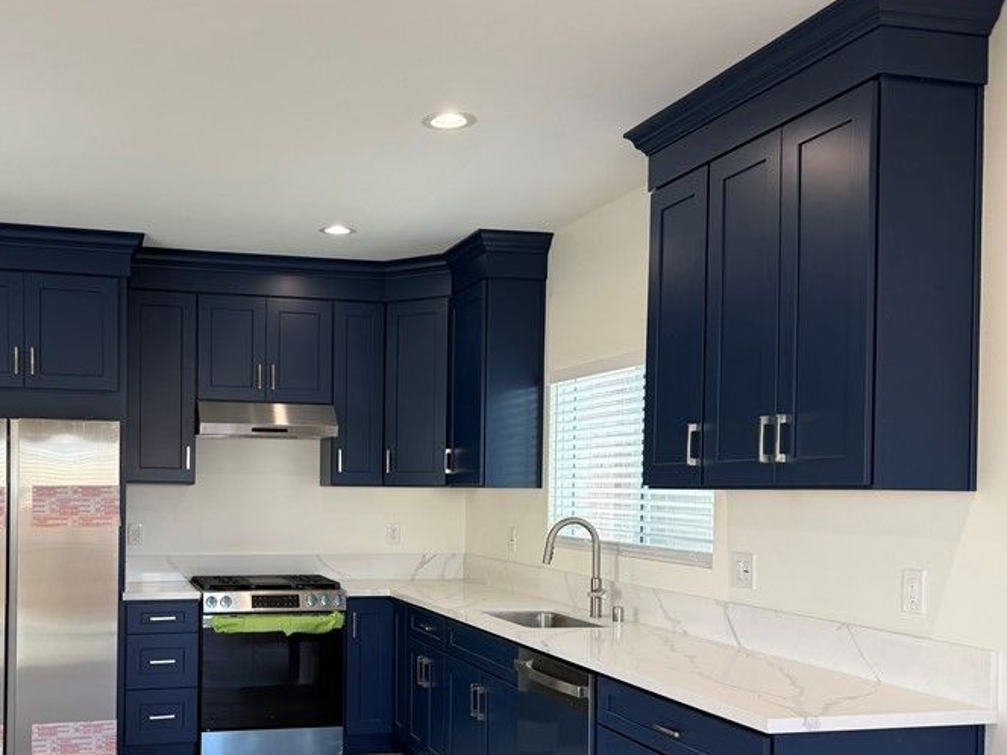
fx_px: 1076
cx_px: 349
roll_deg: +0.3
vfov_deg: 38.2
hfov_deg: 49.4
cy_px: 512
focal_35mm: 37
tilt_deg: -0.4
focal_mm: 6.76
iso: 64
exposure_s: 1/149
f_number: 1.78
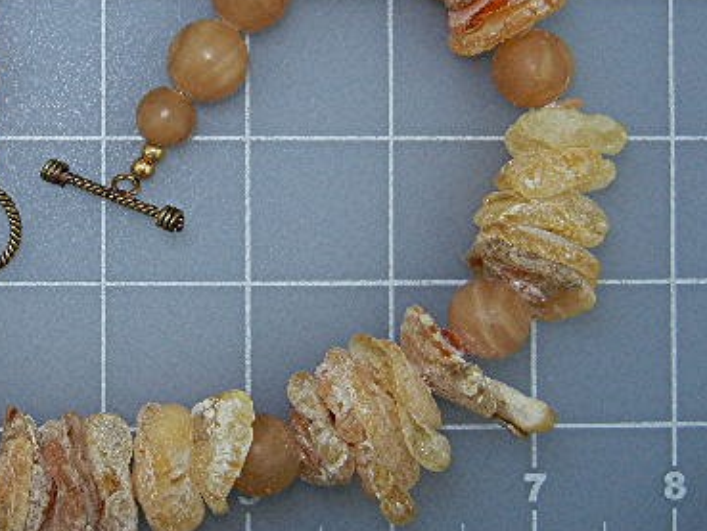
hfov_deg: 31.5
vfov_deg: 24.7
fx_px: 1205
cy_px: 169
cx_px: 100
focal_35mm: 59
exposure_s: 1/30
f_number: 3.6
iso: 235
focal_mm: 6.2
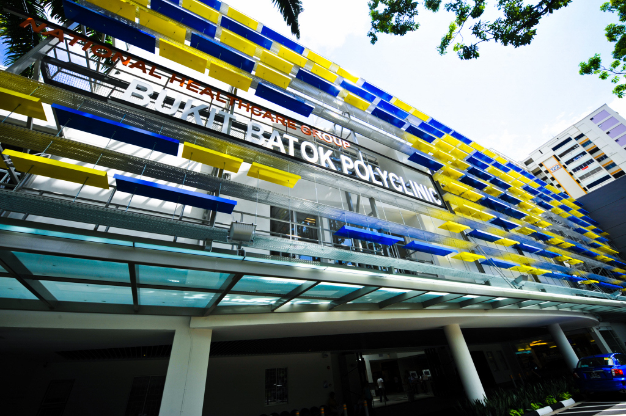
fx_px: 243
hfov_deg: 104.3
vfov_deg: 81.1
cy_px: 208
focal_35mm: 14
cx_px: 313
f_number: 9
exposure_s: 1/250
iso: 200
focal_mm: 14
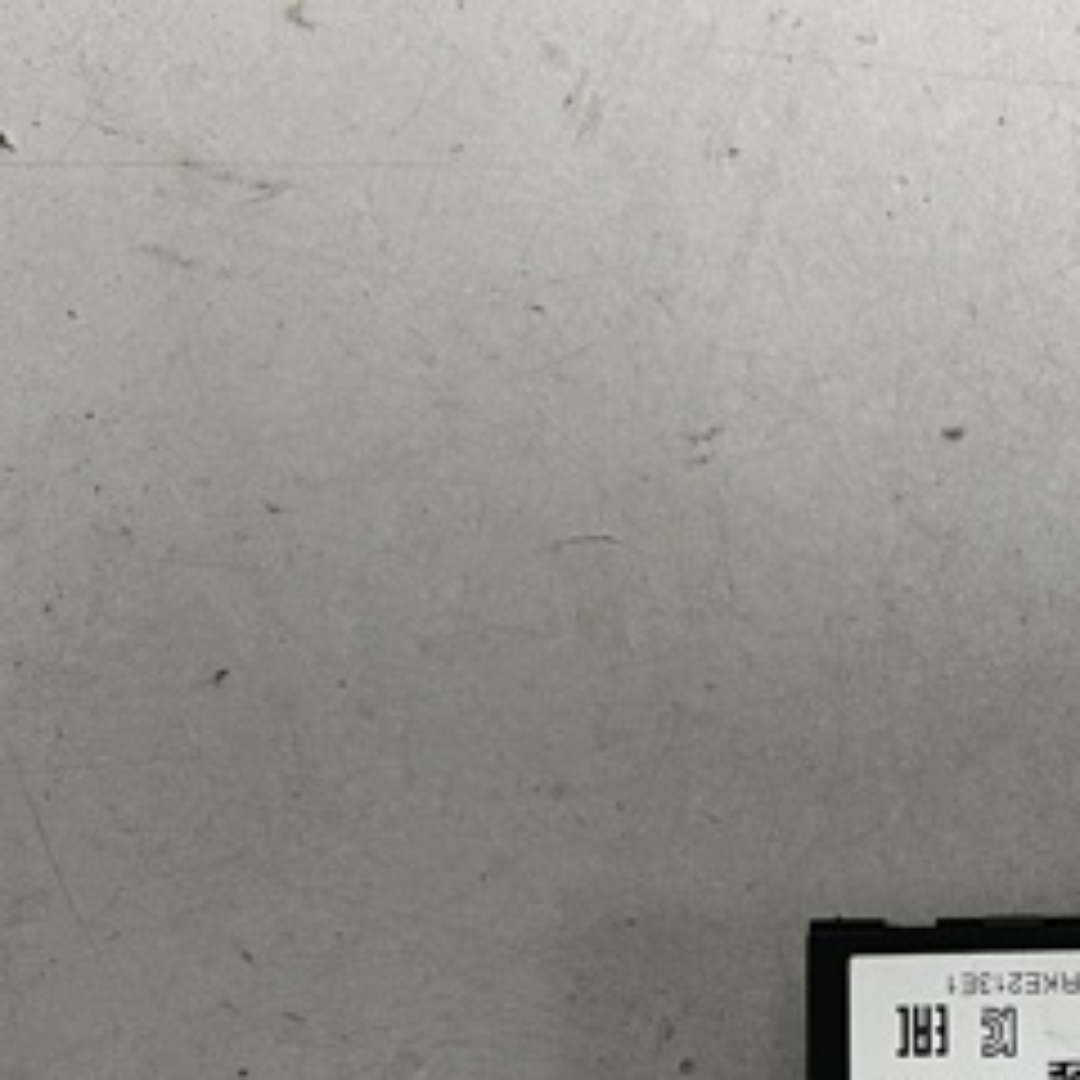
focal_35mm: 59
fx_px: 2083
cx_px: 1242
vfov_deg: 28.3
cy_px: 909
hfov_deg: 26.4
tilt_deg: -83.3
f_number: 1.6
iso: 64
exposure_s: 1/50
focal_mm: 5.1
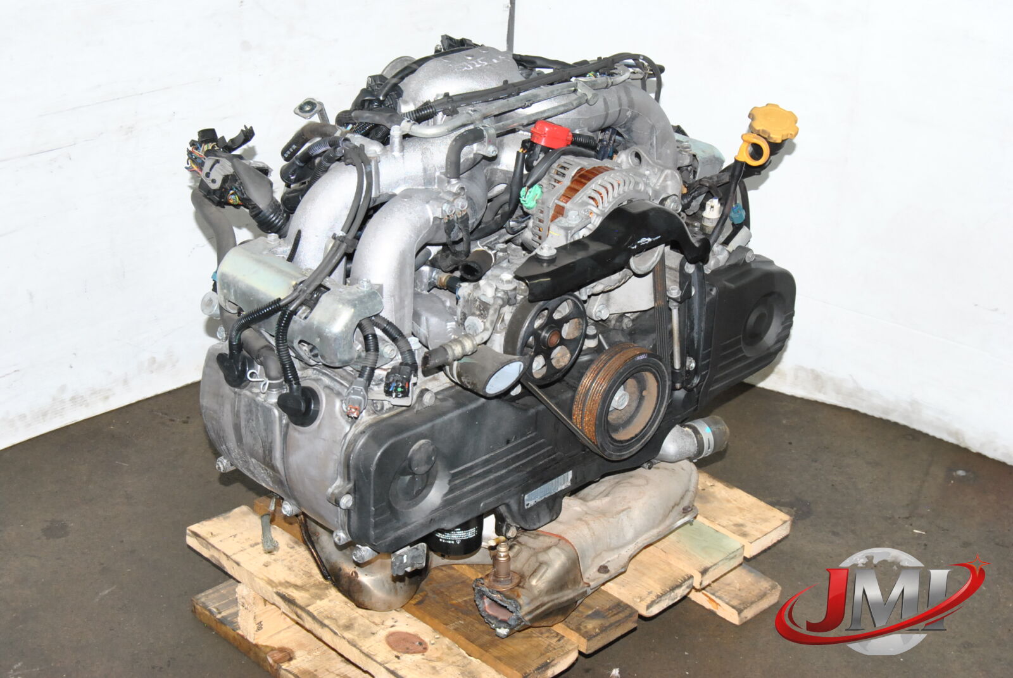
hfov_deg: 35.0
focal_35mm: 57
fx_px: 1606
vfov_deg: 23.8
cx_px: 506
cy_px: 339
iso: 800
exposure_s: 1/200
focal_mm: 38
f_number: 10
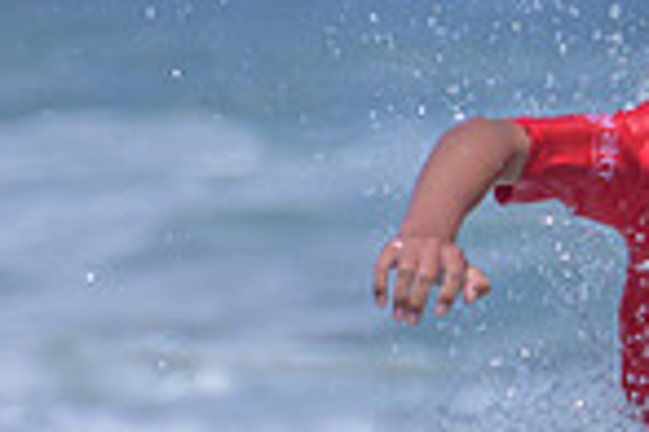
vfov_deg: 0.3
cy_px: 776
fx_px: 78126
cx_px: 1089
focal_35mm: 4334
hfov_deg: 0.5
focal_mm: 800
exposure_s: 1/2000
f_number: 11
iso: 720
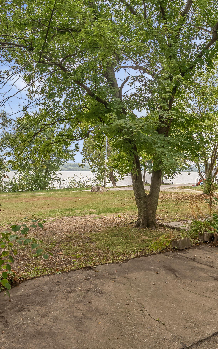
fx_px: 274
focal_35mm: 29
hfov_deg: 43.4
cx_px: 105
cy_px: 173
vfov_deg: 65.0
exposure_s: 1/200
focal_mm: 18.5
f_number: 7.1
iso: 100
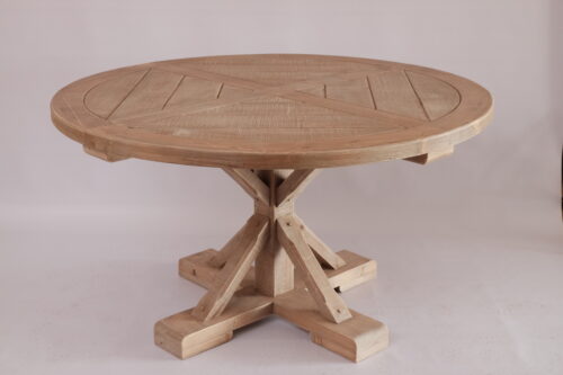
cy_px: 188
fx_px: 844
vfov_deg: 25.0
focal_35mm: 54
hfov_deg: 36.9
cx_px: 282
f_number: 7.1
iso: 1600
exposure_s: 1/30
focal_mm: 35.8
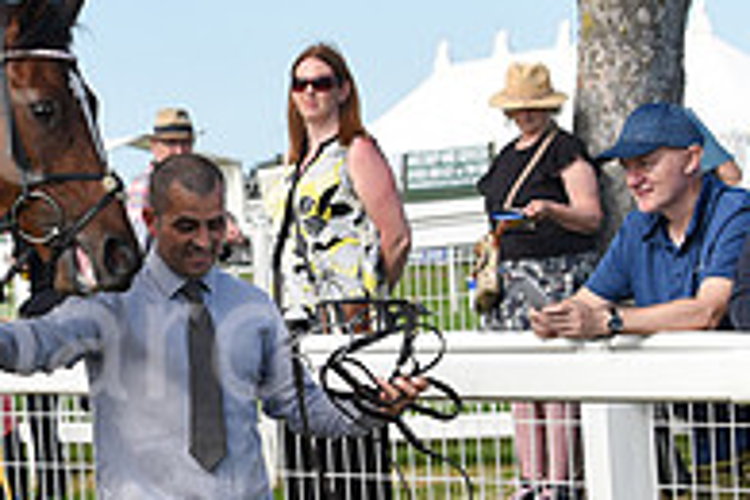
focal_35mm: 208
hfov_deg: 9.7
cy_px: 371
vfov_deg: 6.6
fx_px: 4333
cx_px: -196
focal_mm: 70
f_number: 5.6
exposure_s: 1/1600
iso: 400
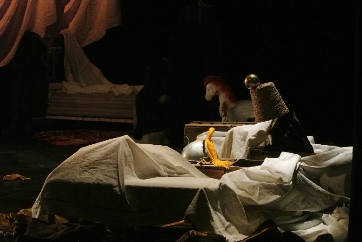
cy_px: 121
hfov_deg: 25.0
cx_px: 181
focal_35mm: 81
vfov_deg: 16.9
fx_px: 815
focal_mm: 30
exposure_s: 1/40
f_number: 9
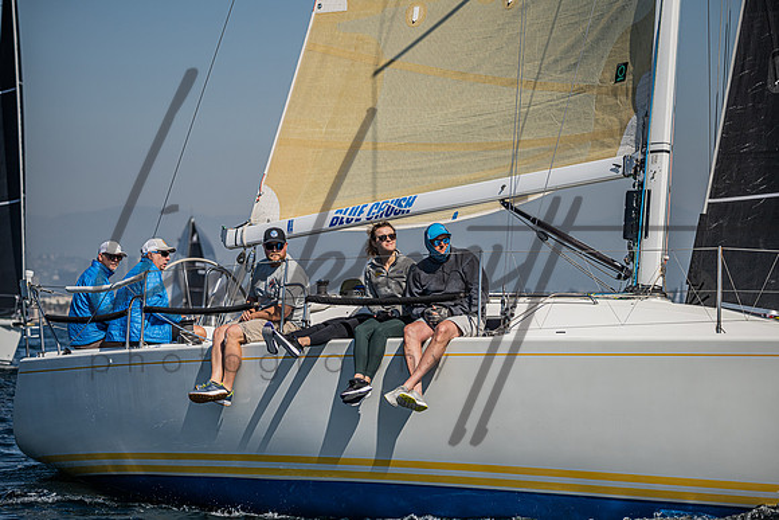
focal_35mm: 145
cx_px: 390
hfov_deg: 14.2
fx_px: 3138
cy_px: 260
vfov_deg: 9.5
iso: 400
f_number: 4.8
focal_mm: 145
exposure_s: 1/6400
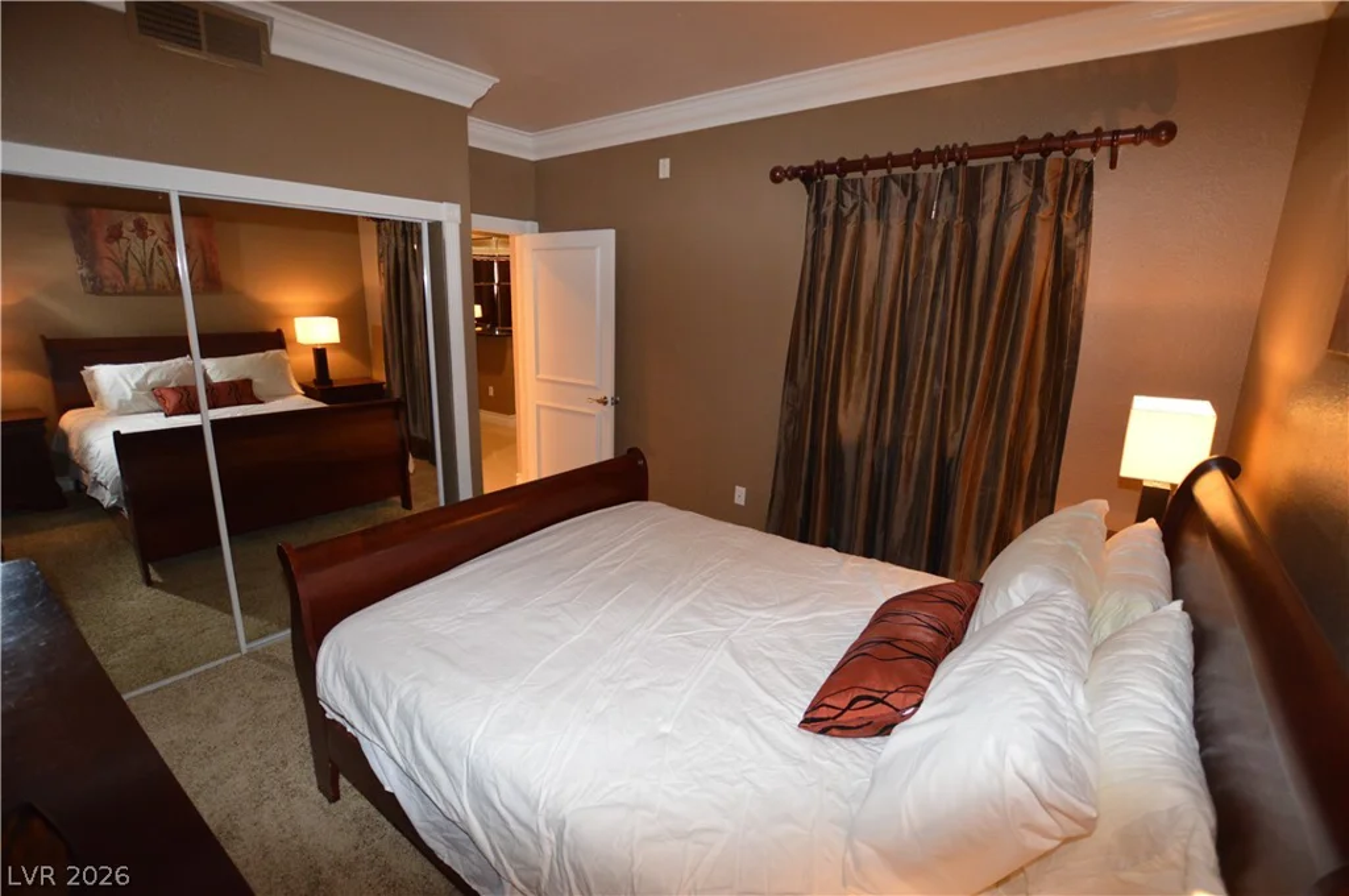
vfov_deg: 77.2
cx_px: 674
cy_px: 448
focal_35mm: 15
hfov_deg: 100.5
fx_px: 561
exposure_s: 1/60
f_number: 3.5
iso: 1100
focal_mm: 10
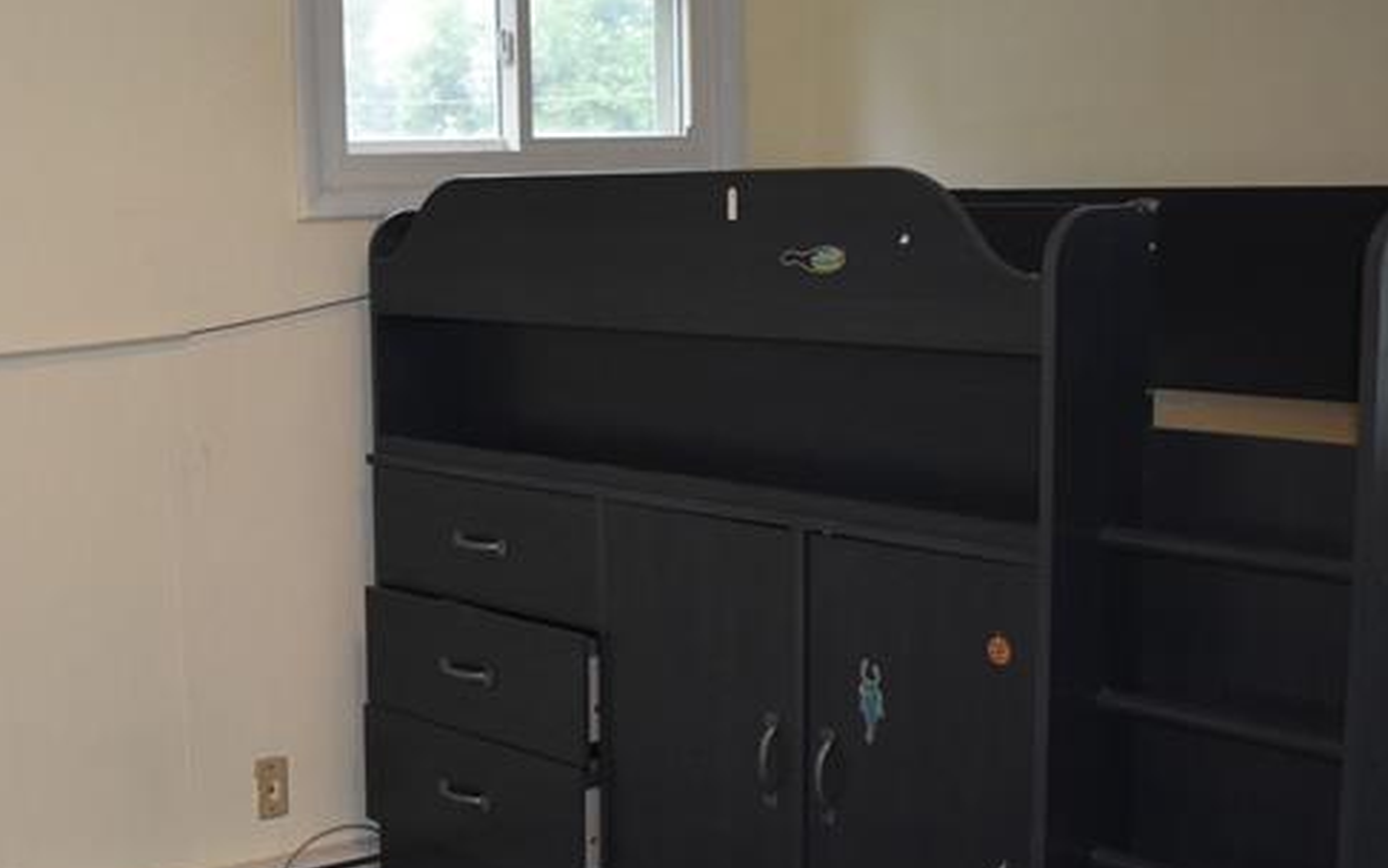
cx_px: 160
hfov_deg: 33.4
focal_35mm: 58
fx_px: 2195
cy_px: 554
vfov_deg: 22.3
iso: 1600
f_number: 3.5
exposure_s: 1/200
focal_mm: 18
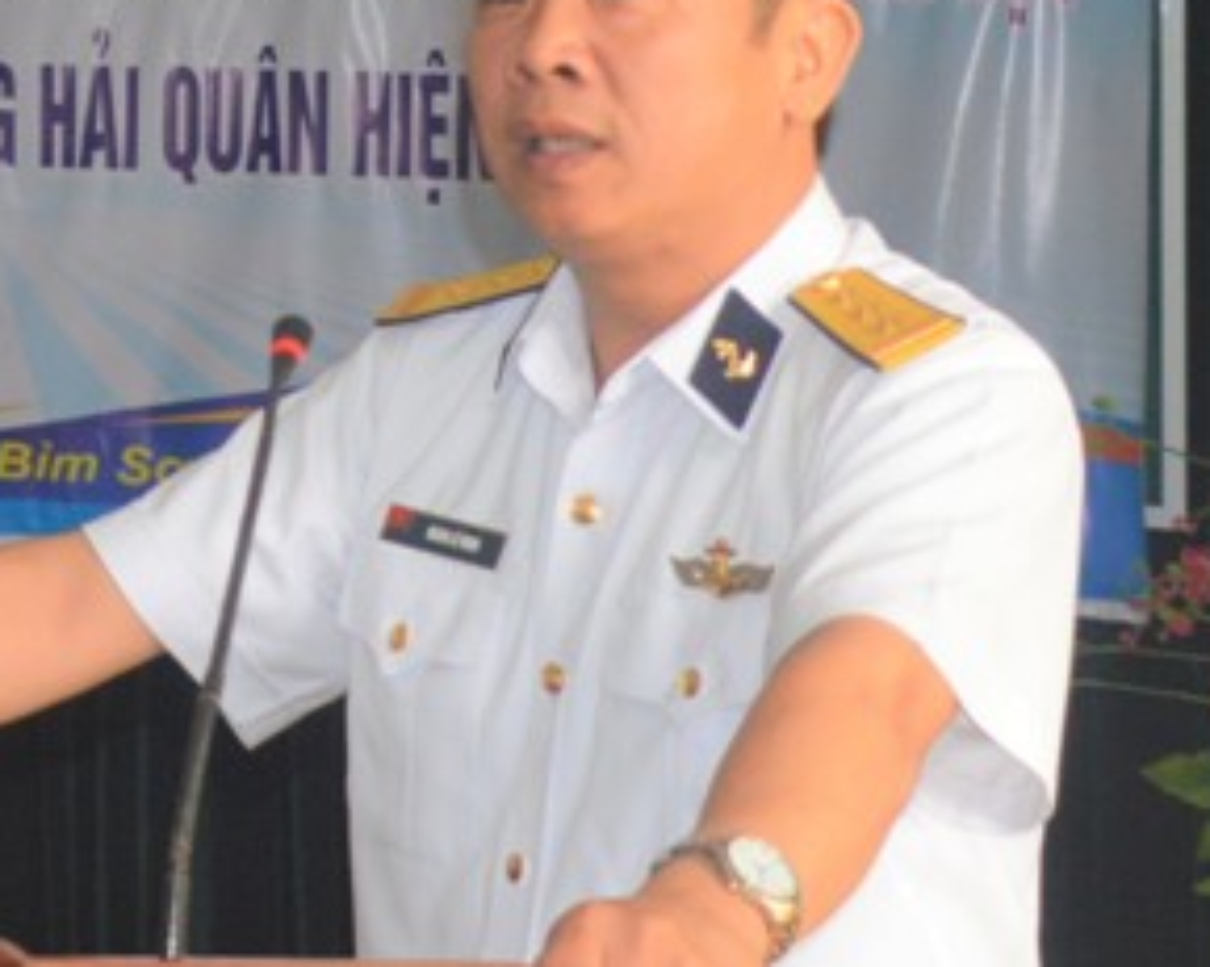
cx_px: 260
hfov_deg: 23.3
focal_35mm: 81
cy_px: 190
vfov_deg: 18.8
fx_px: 2900
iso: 400
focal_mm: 26
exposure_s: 1/80
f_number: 4
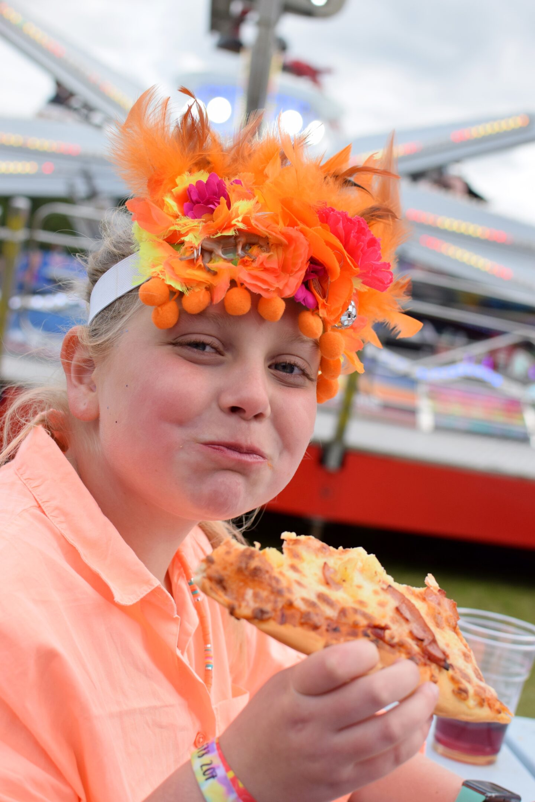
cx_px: 268
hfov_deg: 25.8
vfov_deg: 37.9
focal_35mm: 52
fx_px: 1170
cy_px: 401
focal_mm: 35
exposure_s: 1/1250
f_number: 5
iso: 400
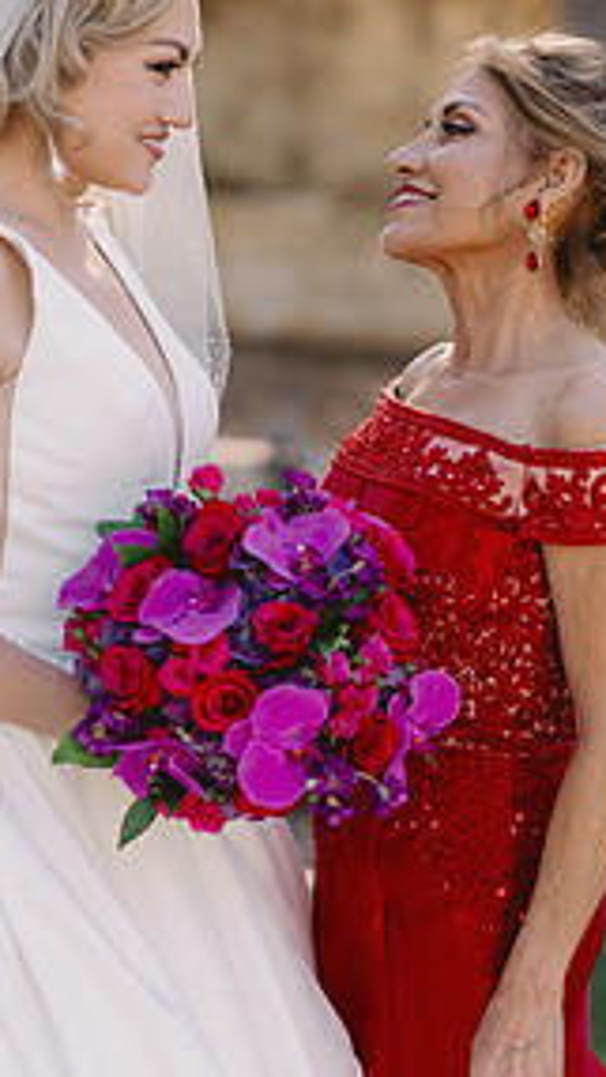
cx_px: 375
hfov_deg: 8.7
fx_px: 3997
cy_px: 603
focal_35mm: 140
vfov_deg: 15.3
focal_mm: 85
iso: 80
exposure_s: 1/320
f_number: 2.5
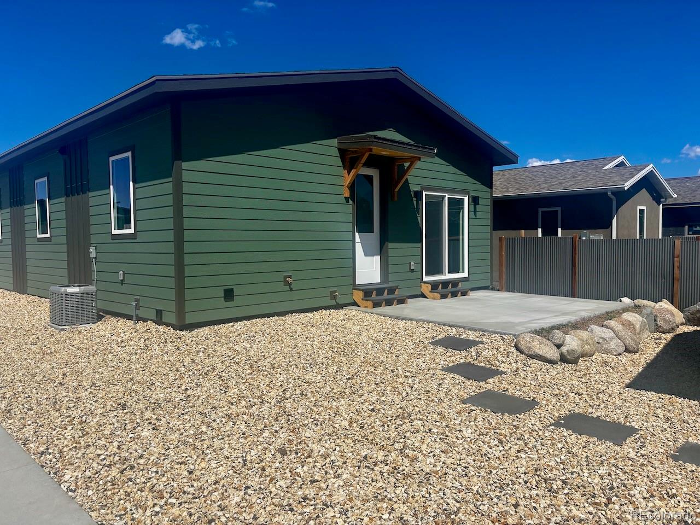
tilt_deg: -4.3
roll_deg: +1.0
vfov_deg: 53.1
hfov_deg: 67.3
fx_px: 526
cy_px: 262
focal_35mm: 26
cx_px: 350
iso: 50
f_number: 1.6
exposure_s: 1/6711
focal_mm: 5.96
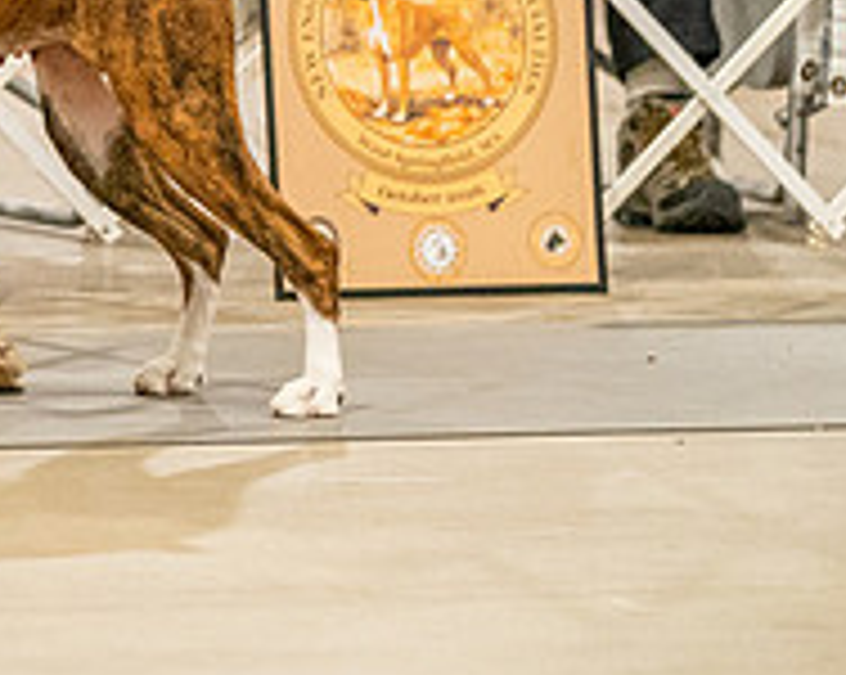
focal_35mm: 473
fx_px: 11831
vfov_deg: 3.3
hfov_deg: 4.1
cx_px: -281
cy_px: -202
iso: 6400
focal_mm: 140
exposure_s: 1/250
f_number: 3.5
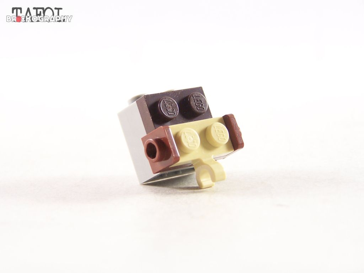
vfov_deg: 14.1
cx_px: 182
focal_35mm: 105
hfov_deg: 18.7
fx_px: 1104
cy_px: 136
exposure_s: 1/30
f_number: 3.2
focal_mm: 17.5
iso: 200
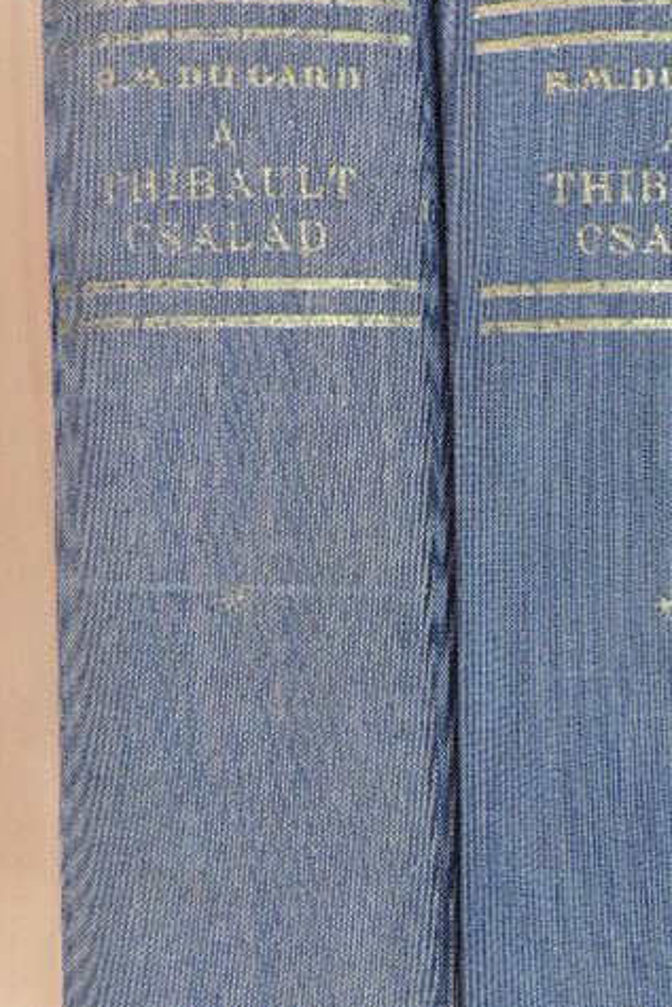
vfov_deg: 40.3
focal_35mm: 49
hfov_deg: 27.4
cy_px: 496
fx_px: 1371
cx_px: 452
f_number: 3.3
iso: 400
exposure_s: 1/13
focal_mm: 6.2
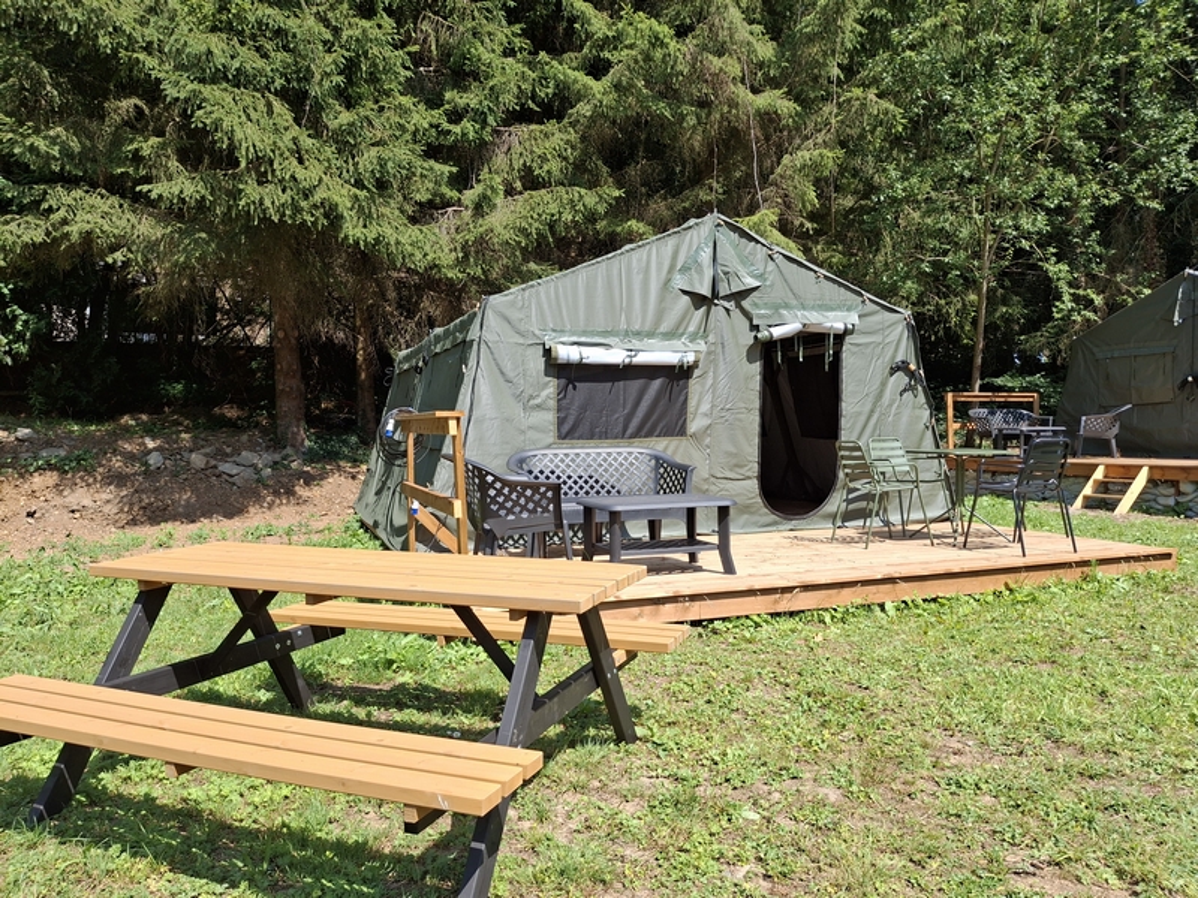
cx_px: 599
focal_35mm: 25
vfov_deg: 54.9
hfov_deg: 69.4
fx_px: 865
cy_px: 449
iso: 32
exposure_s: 1/1218
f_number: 1.8
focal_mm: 4.69
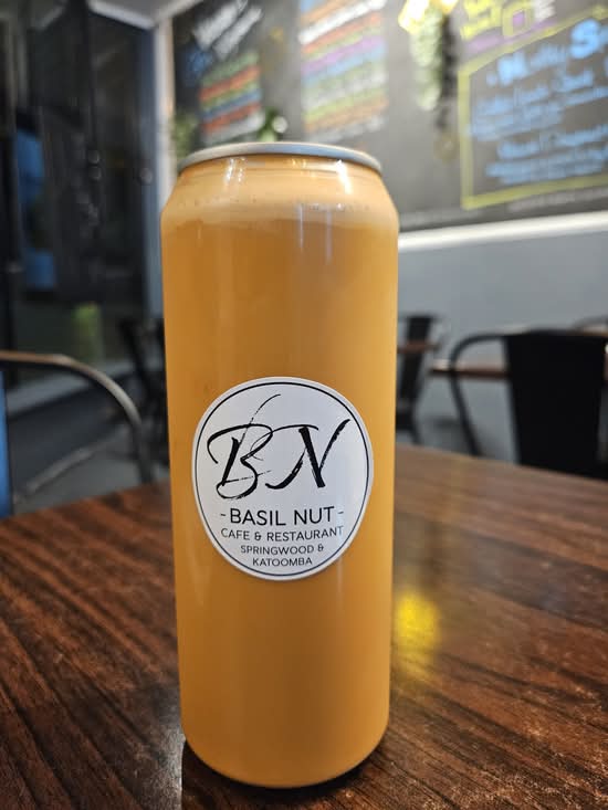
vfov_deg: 73.9
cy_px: 405
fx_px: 538
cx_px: 304
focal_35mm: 23
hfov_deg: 58.9
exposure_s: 1/50
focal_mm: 5.4
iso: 800
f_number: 1.8
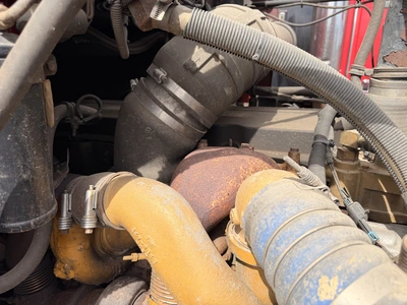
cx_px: 204
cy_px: 152
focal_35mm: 24
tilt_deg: -21.3
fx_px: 282
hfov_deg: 71.6
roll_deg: -2.4
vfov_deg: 56.8
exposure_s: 1/2169
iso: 80
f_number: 1.78
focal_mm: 6.76
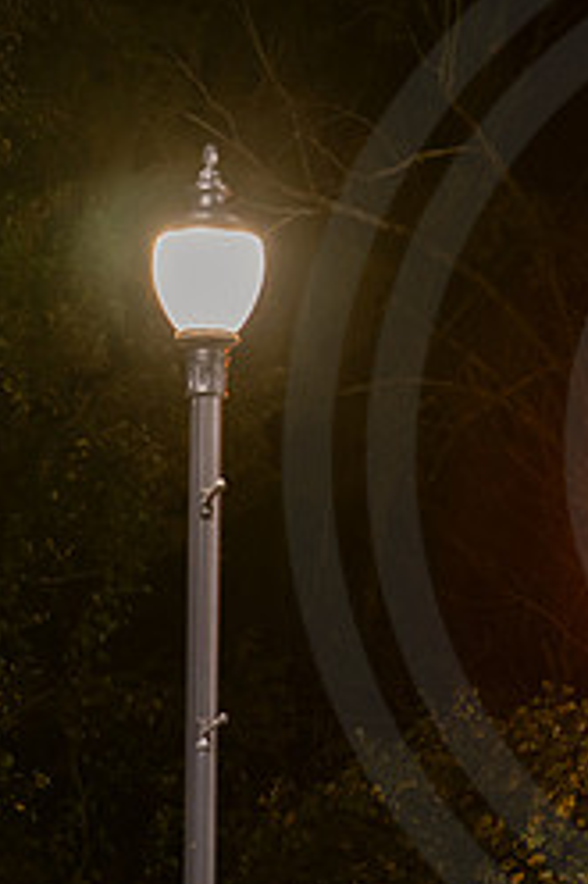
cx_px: 916
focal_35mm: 164
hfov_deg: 8.2
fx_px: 4023
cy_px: 458
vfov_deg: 12.5
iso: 2500
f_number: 2.8
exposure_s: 1/40
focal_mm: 70
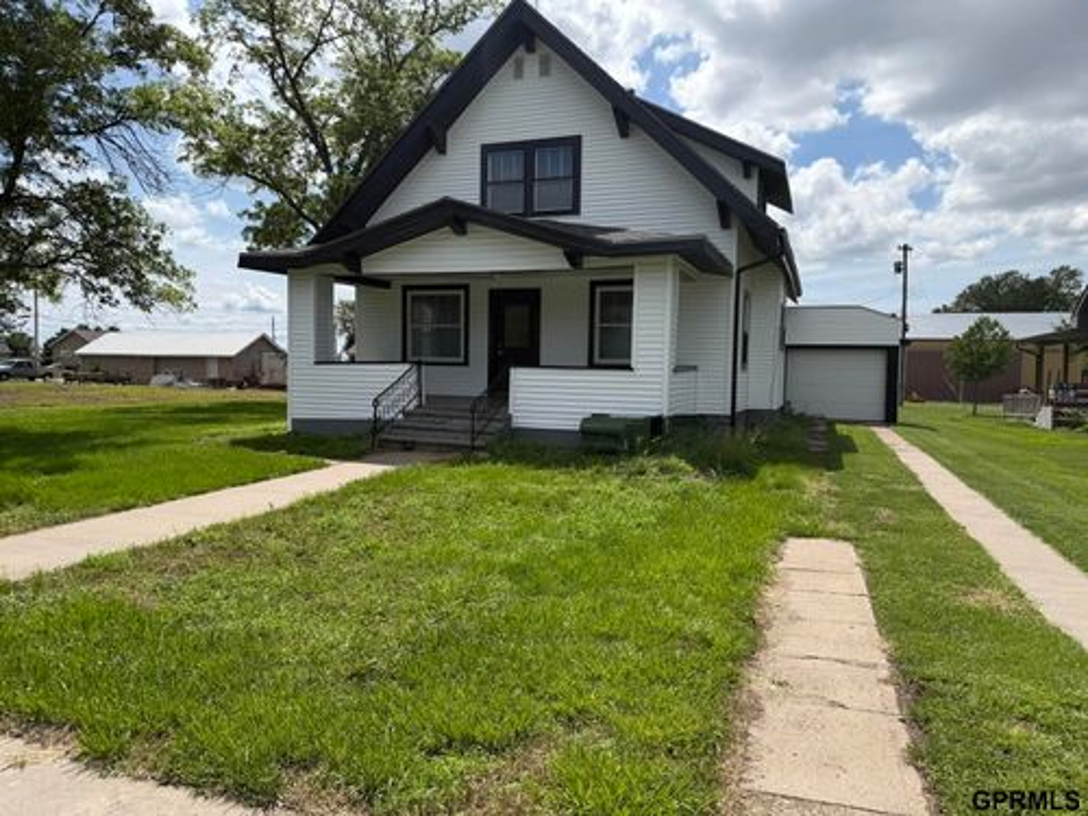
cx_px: 544
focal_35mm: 24
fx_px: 754
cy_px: 408
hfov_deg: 71.6
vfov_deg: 56.8
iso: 80
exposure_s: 1/6711
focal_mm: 6.76
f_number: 1.78
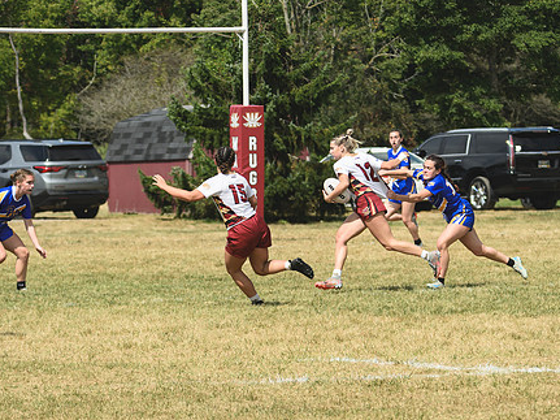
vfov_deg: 4.3
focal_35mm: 349
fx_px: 5644
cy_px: 248
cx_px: 336
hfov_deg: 5.7
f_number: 5
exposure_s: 1/1000
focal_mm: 170
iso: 100
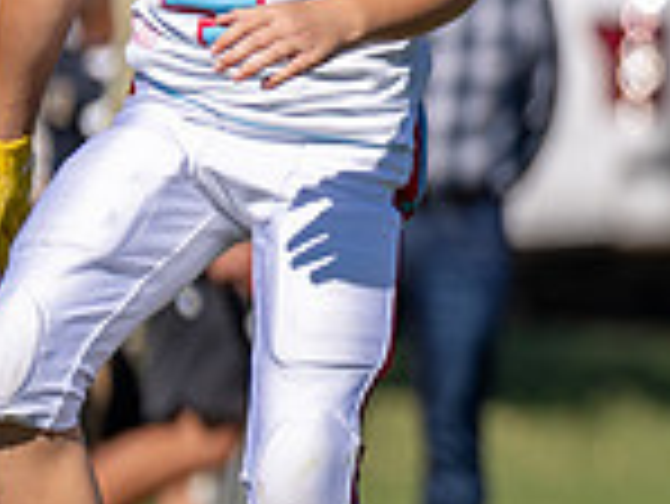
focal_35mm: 1133
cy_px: 53
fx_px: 21947
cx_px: 1715
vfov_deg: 1.3
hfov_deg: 1.7
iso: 100
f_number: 2.8
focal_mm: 200
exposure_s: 1/2500
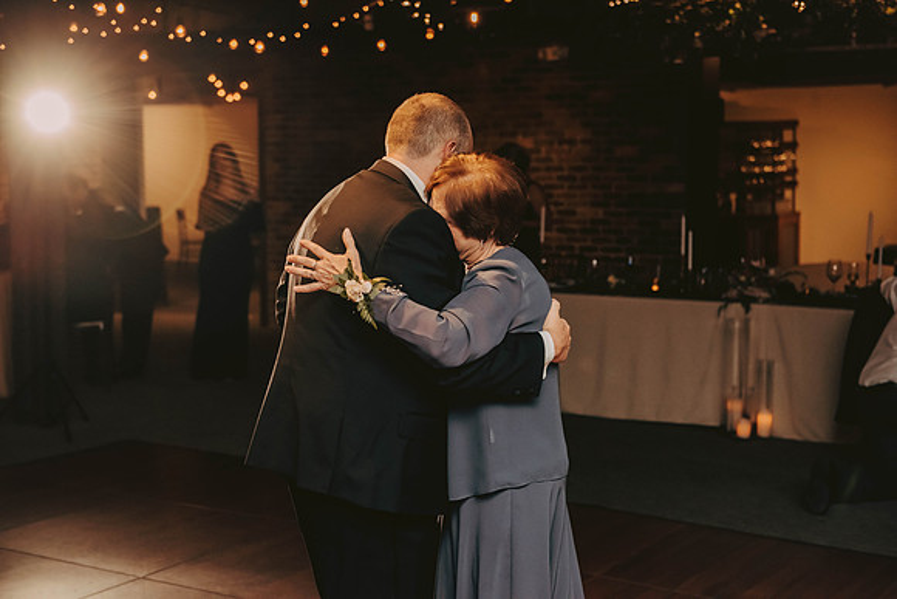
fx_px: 1445
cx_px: 448
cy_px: 300
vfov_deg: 23.4
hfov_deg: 34.5
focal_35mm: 58
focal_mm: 58
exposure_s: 1/200
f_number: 3.2
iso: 2000
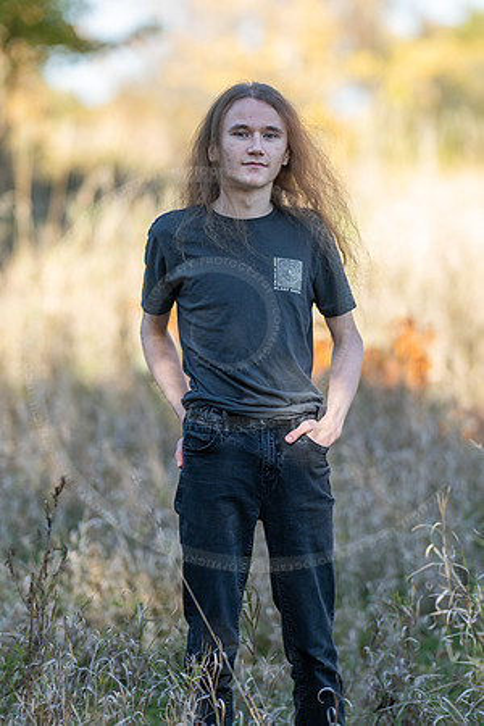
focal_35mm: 127
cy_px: 363
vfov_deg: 16.1
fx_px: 2561
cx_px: 242
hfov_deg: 10.8
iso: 80
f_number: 1.4
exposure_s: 1/1000
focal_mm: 85
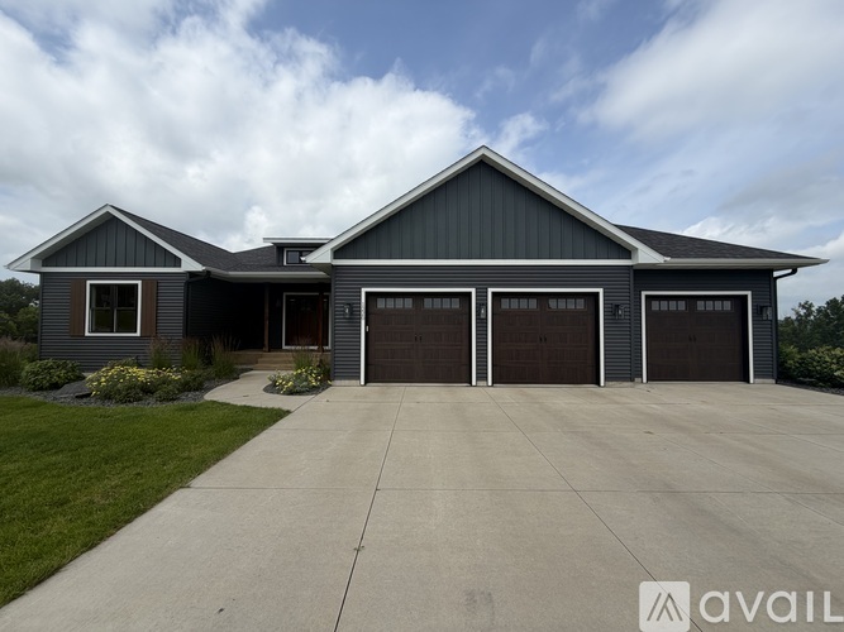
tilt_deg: +1.5
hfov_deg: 102.1
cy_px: 316
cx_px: 422
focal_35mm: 14
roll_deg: +0.0
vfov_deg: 85.7
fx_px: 341
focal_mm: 2.22
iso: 20
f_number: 2.2
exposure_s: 1/1145
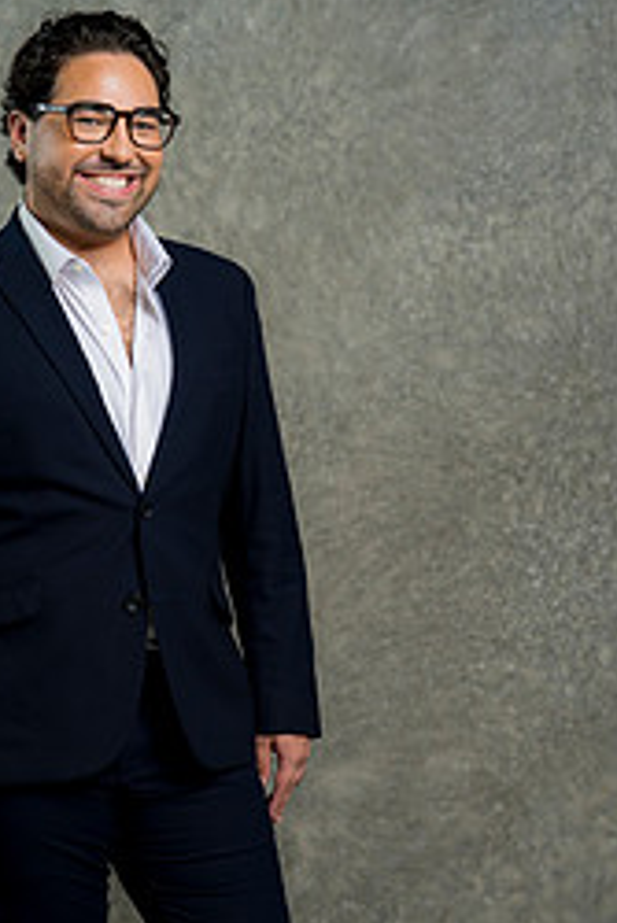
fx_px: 2541
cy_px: 672
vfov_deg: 20.5
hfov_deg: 13.7
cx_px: 92
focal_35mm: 99
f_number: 4
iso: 125
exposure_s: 1/160
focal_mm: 55
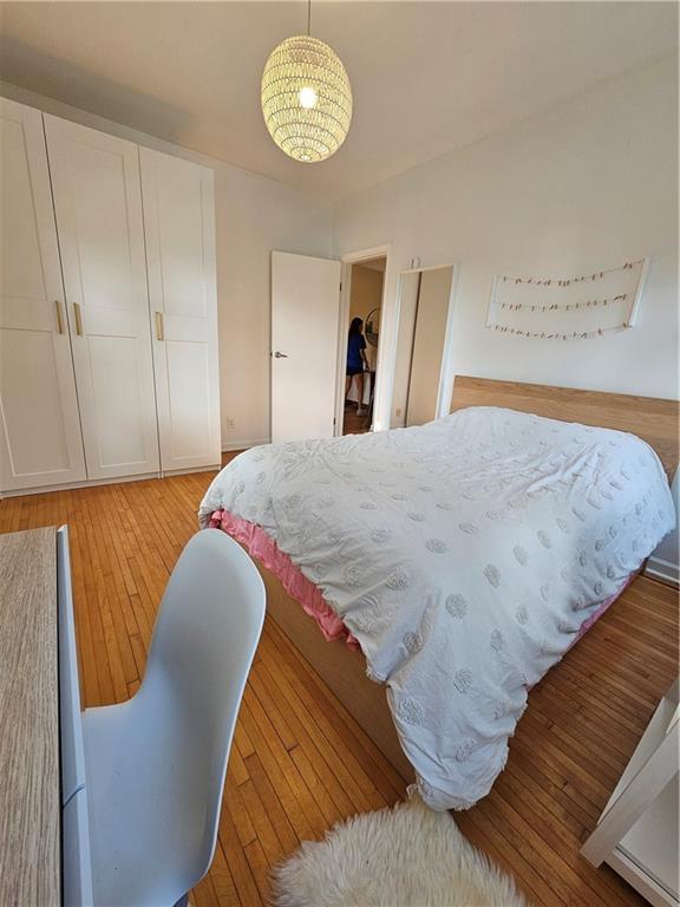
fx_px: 340
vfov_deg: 106.2
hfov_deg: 89.9
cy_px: 454
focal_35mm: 13
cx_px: 340
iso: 80
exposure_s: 1/60
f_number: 2.2
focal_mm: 2.2
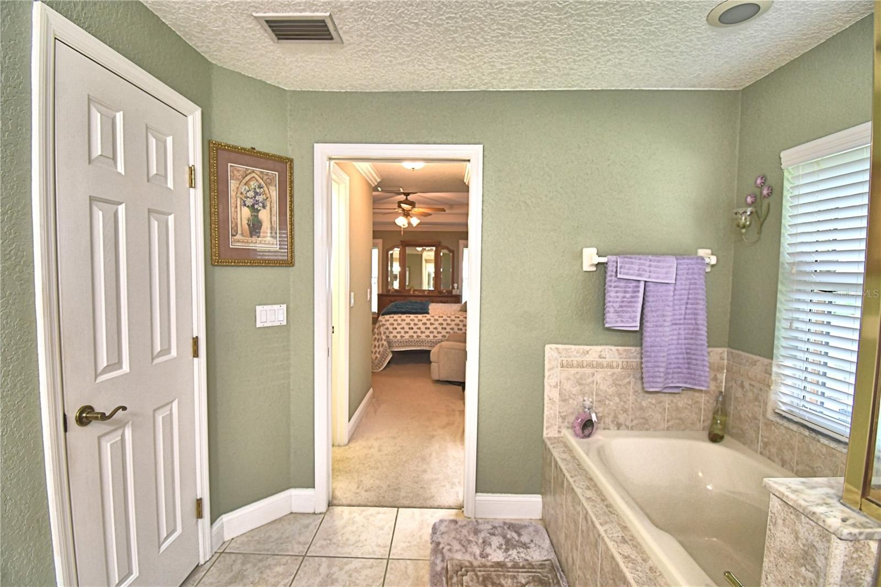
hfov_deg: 100.4
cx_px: 440
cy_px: 294
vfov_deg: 77.3
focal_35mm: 15
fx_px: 367
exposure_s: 1/40
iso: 400
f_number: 4.5
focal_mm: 10
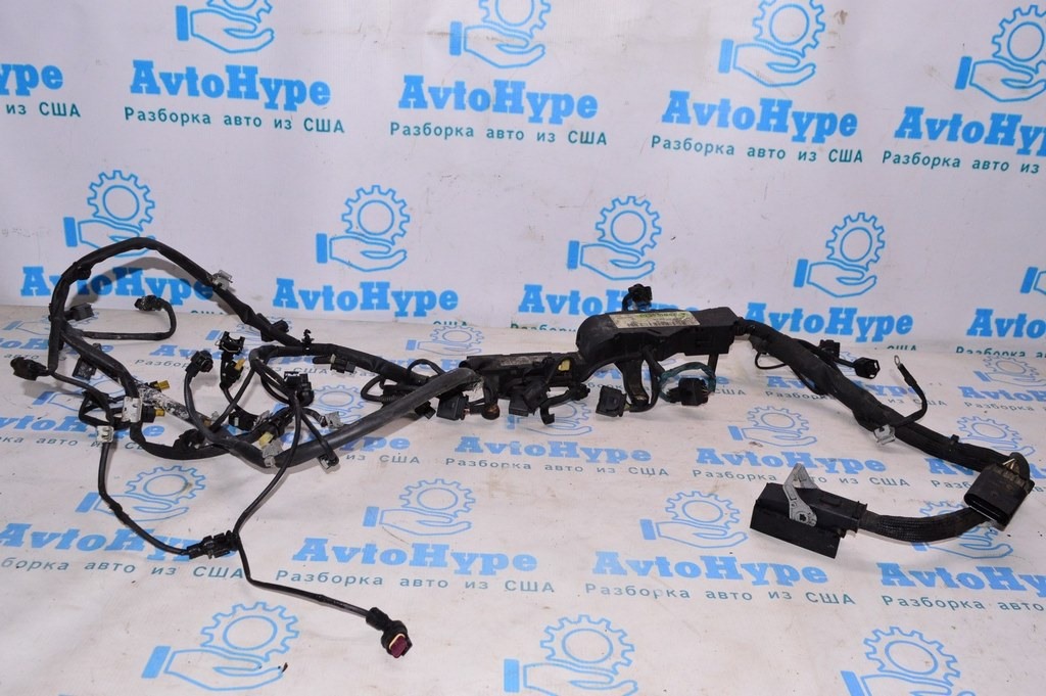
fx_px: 958
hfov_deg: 57.3
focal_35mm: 33
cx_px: 523
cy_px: 348
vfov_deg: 39.9
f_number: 8
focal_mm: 22
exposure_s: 1/200
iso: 1600
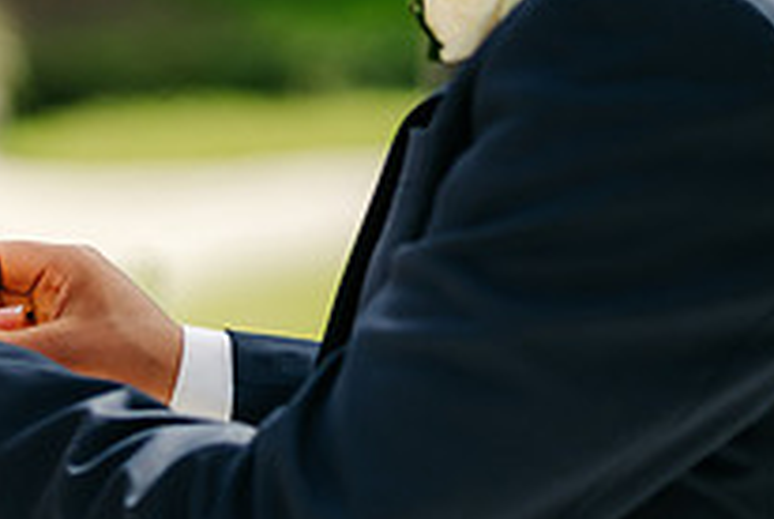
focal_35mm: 239
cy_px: 352
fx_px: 5146
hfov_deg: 8.5
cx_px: -192
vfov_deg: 5.8
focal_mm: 85
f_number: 2
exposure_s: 1/4000
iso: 100
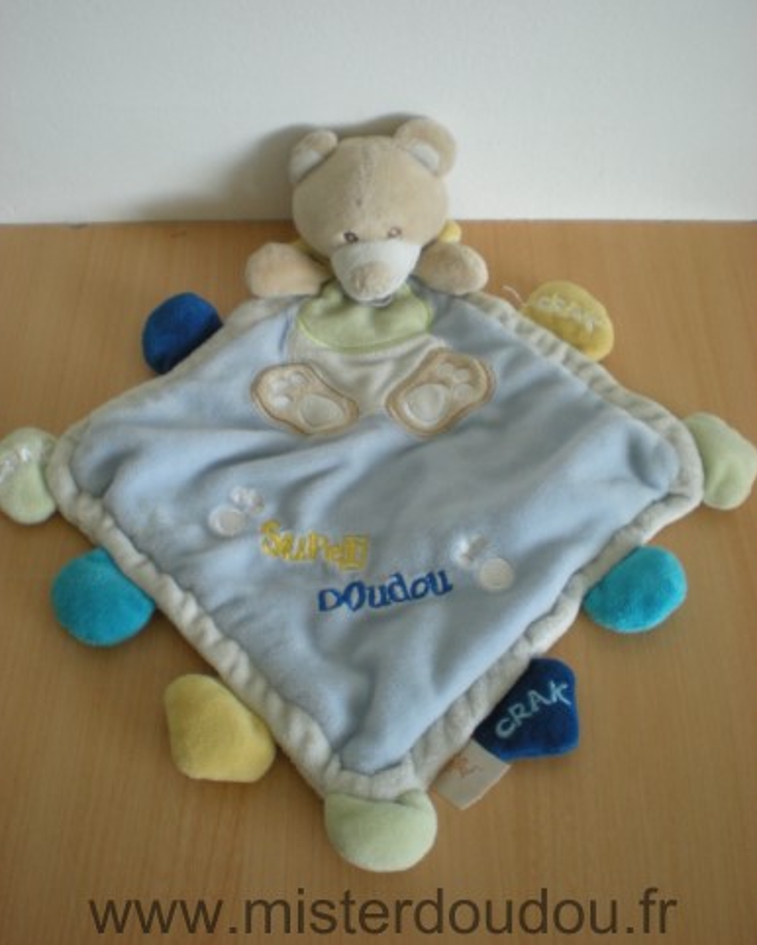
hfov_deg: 37.4
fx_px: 1120
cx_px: 380
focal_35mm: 40
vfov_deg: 45.7
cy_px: 441
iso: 193
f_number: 3.1
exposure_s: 1/59.8
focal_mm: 6.3
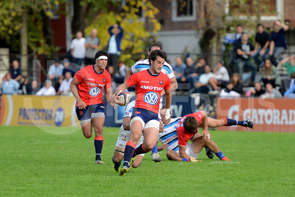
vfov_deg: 5.1
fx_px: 2213
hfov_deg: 7.6
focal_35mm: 270
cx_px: 148
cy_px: 98
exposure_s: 1/500
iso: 500
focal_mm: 270
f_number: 4
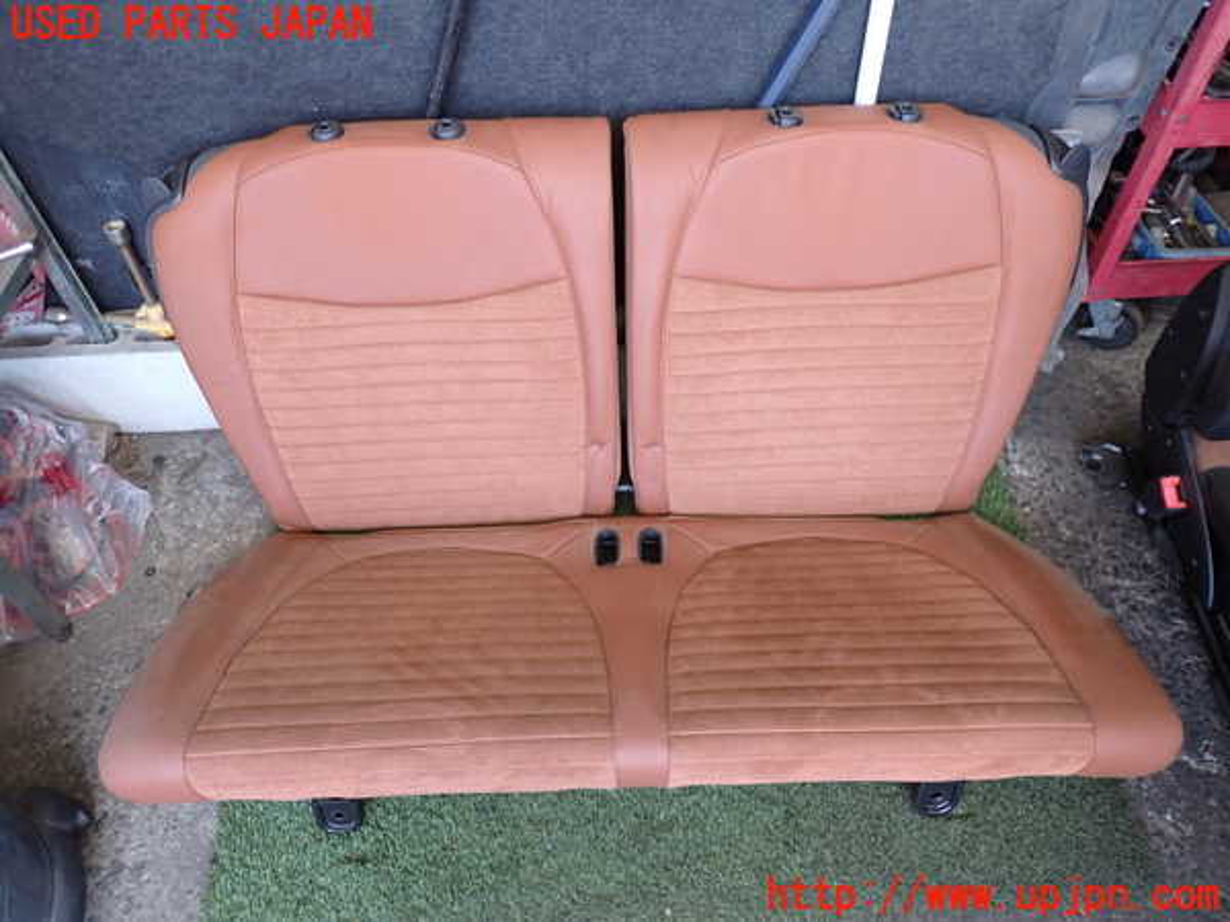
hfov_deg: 69.4
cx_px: 615
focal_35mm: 25
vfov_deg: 54.9
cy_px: 461
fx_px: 888
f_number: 2
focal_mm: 4.5
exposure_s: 1/60
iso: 200
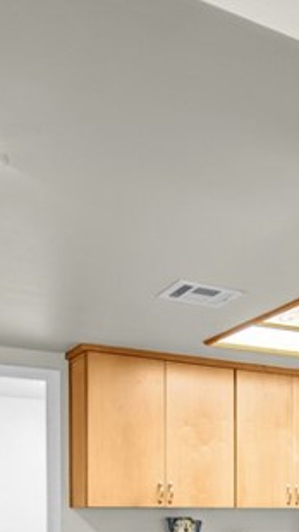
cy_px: 518
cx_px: 407
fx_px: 732
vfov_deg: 36.3
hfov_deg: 20.7
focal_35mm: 52
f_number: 8
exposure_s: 1/5
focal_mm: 10
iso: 400
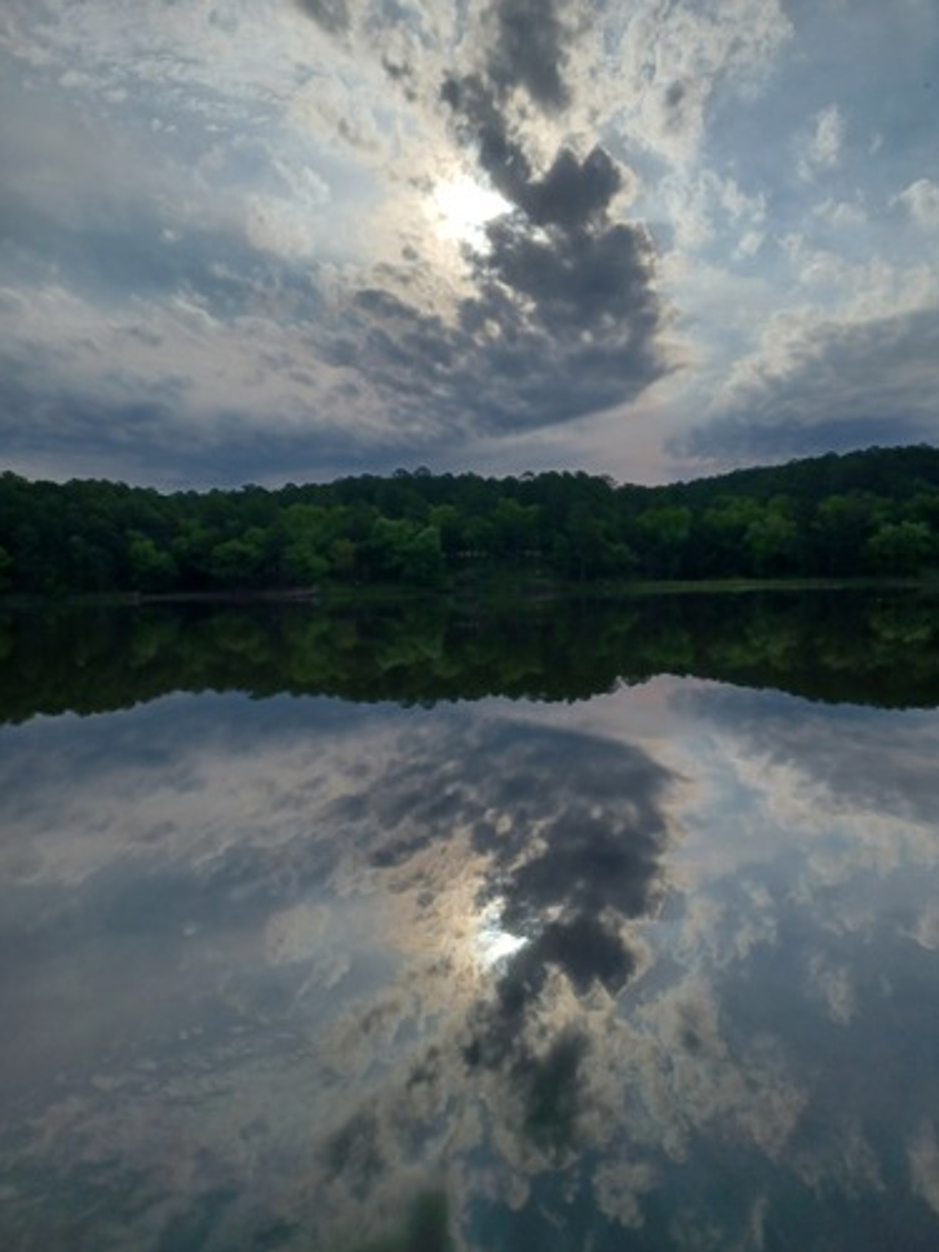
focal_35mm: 26
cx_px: 483
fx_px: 940
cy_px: 608
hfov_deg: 53.1
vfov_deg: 67.3
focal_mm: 4.6
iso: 32
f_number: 1.8
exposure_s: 1/1284
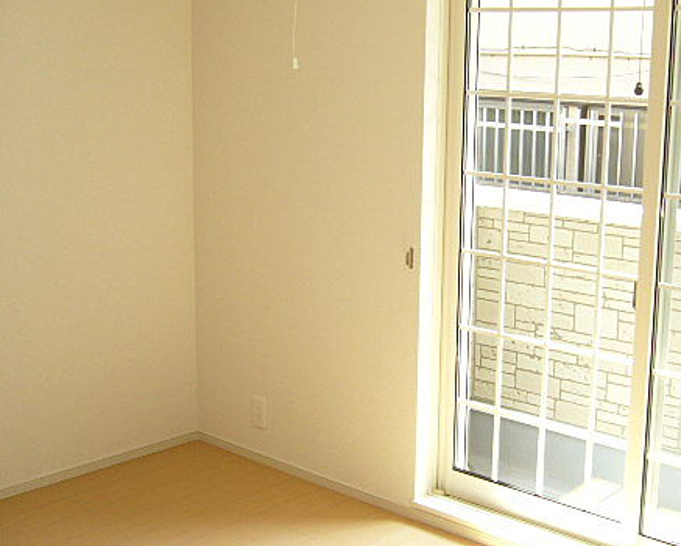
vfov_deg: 30.3
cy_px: 254
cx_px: 461
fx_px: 1008
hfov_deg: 36.9
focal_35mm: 50
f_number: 2.8
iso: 80
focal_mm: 5.8
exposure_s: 1/30
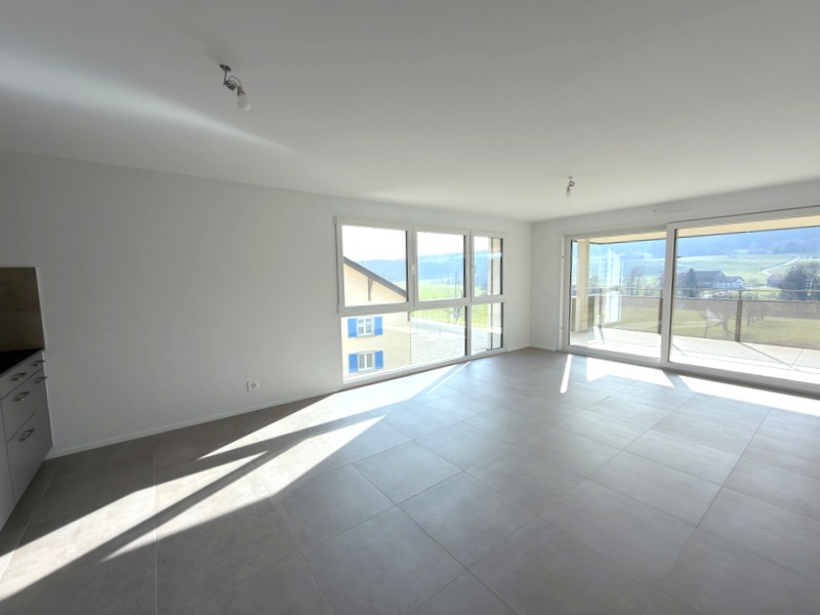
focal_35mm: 14
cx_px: 410
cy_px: 308
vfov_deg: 85.7
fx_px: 332
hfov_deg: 102.1
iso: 25
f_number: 2.2
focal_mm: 2.22
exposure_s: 1/191
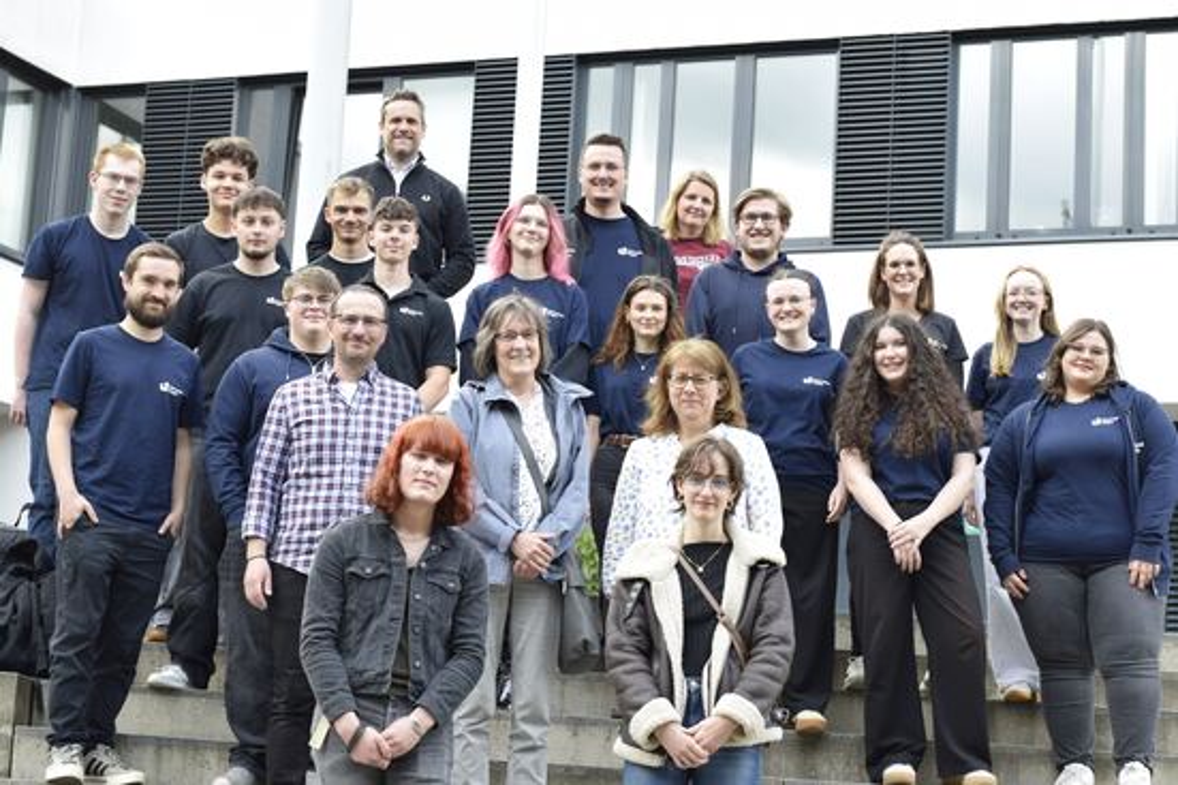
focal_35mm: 75
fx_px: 2453
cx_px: 589
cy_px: 392
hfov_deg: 27.0
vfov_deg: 18.2
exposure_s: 1/160
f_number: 6.3
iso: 400
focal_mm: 50
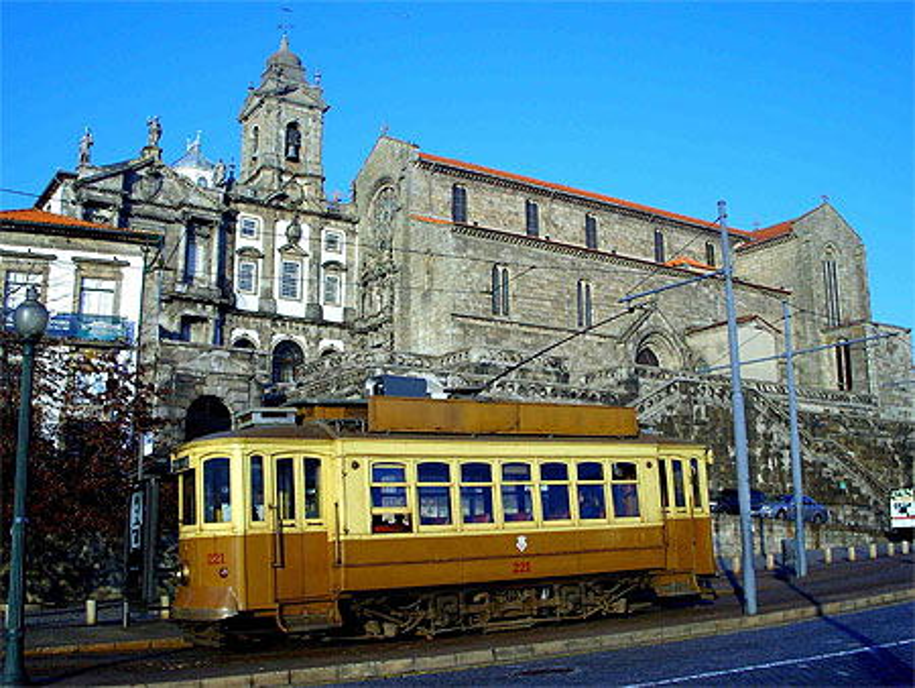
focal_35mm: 38
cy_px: 344
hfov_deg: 49.0
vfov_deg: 37.8
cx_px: 458
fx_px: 1005
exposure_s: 1/284
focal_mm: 7.8
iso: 50
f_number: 5.7
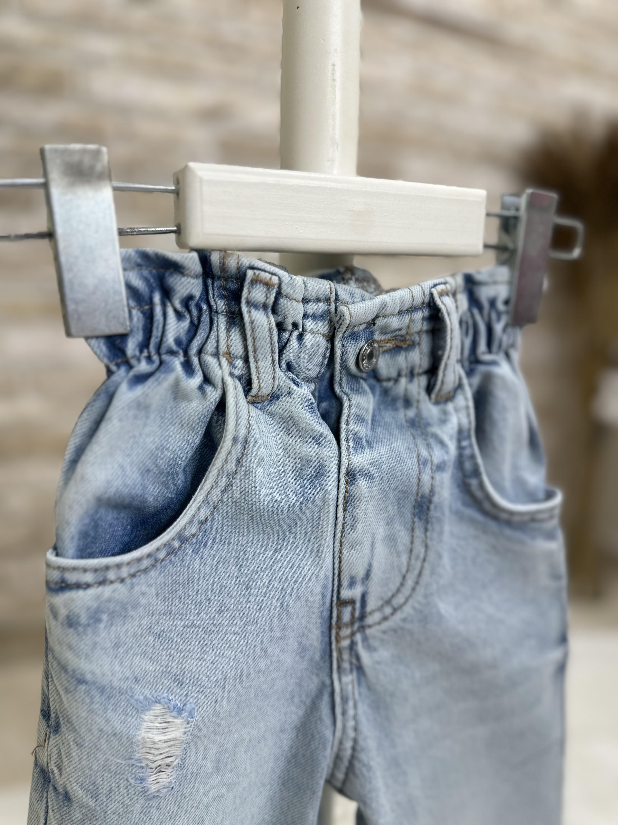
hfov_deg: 56.8
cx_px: 309
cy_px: 412
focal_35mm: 24
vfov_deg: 71.6
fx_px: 571
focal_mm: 6.86
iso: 64
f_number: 1.78
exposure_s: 1/100
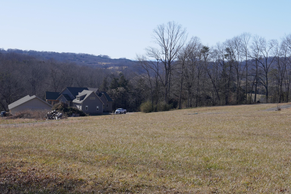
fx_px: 905
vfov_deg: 12.2
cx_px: 146
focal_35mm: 112
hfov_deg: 18.3
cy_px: 97
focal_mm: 40.7
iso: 125
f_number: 5.4
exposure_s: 1/500
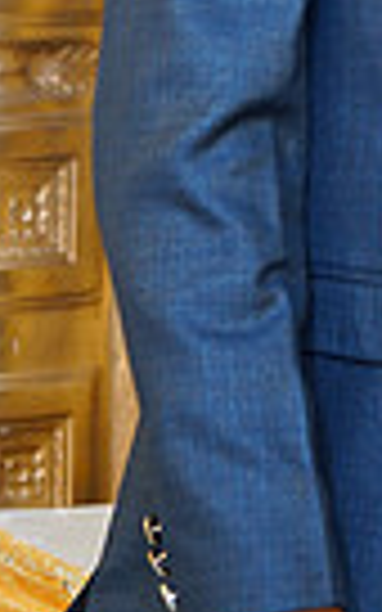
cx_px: 865
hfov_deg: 3.5
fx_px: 6163
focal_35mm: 370
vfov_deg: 5.6
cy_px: -248
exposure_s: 1/160
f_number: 2.5
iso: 320
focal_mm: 85
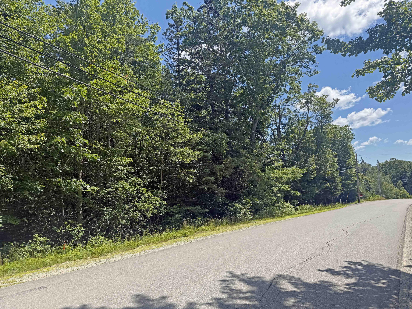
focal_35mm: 24
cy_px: 154
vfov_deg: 56.8
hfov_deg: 71.6
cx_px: 206
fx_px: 286
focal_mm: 6.76
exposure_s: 1/3425
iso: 80
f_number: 1.78
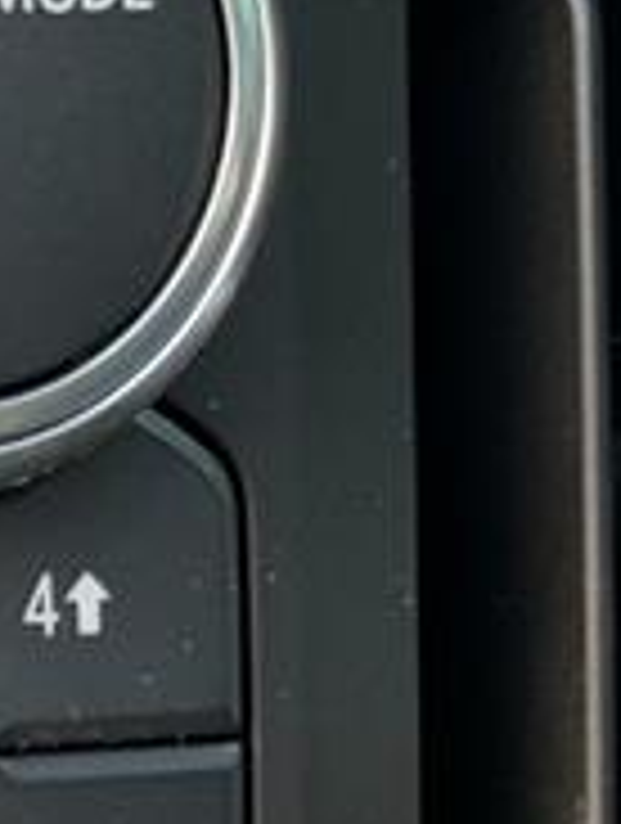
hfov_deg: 5.5
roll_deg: -2.3
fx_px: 6388
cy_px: 1094
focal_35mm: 268
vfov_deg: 7.3
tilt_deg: -18.0
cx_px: -338
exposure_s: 1/177
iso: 125
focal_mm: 6.76
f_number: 1.78
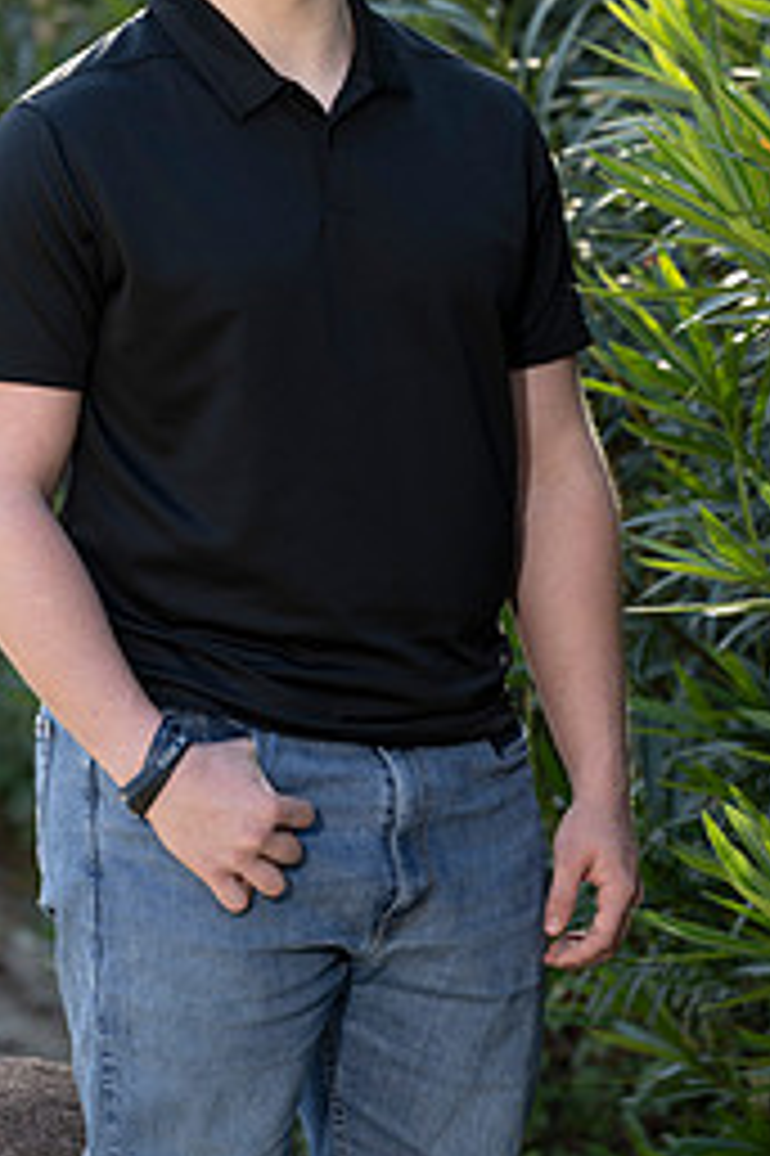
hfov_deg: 4.6
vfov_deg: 6.9
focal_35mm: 298
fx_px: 9573
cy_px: 207
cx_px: 275
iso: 200
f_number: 5
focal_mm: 170
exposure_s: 1/160
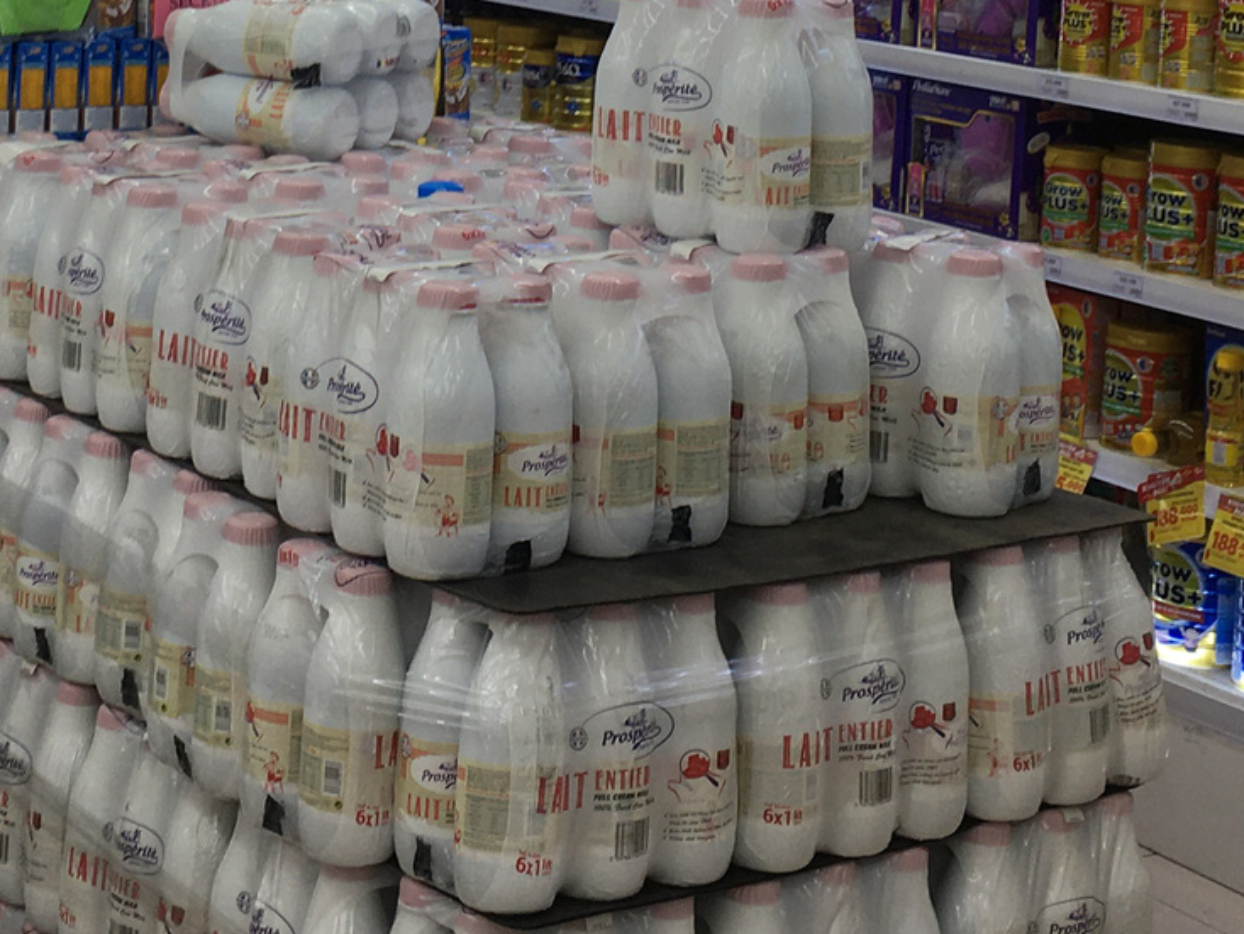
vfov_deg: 18.0
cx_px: 476
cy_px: -95
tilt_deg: +0.6
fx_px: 2840
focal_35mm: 79
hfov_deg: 24.6
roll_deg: -1.8
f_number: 2.2
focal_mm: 4.15
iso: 25
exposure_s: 1/50
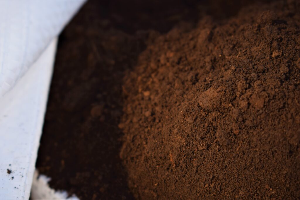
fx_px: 688
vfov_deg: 16.6
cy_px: 100
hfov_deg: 24.6
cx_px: 150
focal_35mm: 82
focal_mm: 55
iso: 200
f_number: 5.6
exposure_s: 1/125
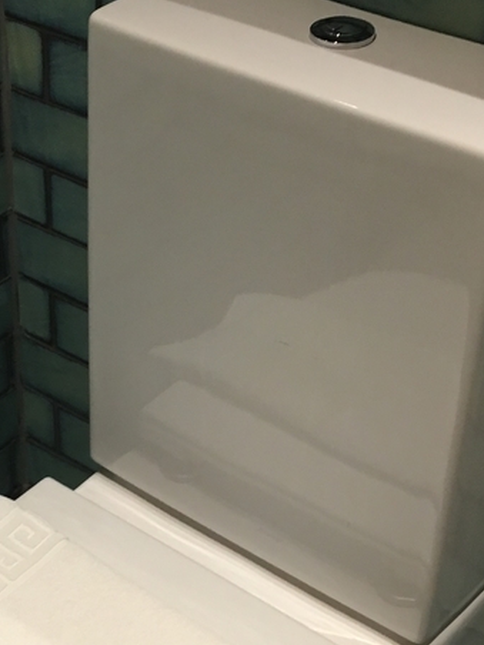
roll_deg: +3.7
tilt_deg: -36.8
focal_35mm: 77
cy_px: 337
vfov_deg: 25.3
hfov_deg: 18.8
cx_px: 57
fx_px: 1435
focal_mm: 4.15
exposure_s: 1/33
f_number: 2.2
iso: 125
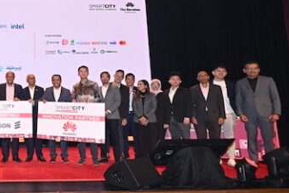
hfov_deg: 48.2
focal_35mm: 32
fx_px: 257
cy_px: 81
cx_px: -2
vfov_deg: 41.0
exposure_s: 1/125
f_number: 5.6
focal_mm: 14
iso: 1000
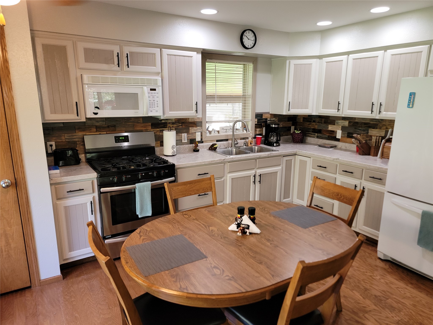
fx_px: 300
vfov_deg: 56.8
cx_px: 216
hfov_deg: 71.6
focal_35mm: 24
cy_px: 162
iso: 100
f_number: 1.8
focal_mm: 6.7
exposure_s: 1/40
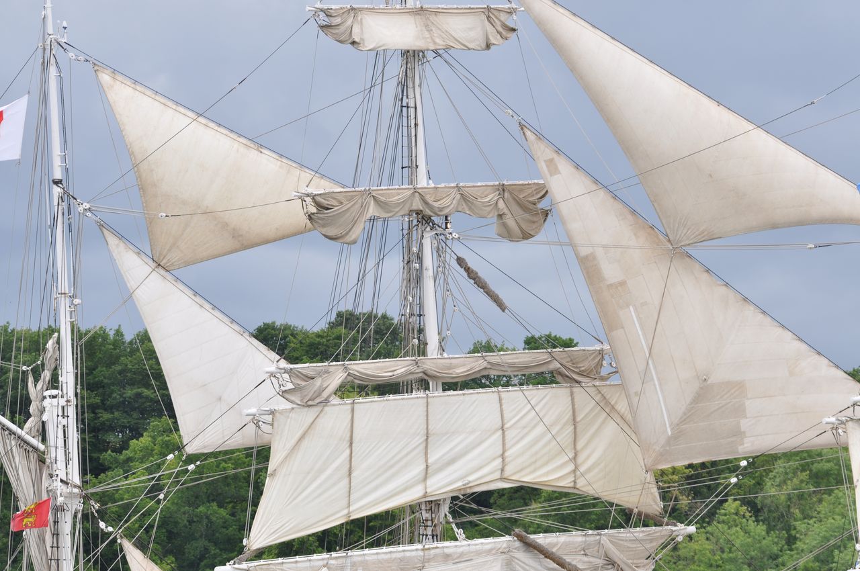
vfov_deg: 6.1
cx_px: 430
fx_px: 5368
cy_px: 286
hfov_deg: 9.2
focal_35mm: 225
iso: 200
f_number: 7.1
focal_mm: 150
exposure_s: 1/250
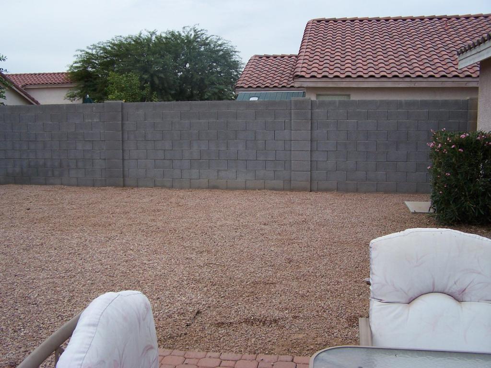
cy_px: 184
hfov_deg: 49.0
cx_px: 246
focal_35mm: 38
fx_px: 539
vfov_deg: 37.7
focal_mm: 6.3
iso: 80
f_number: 2.8
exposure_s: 1/750
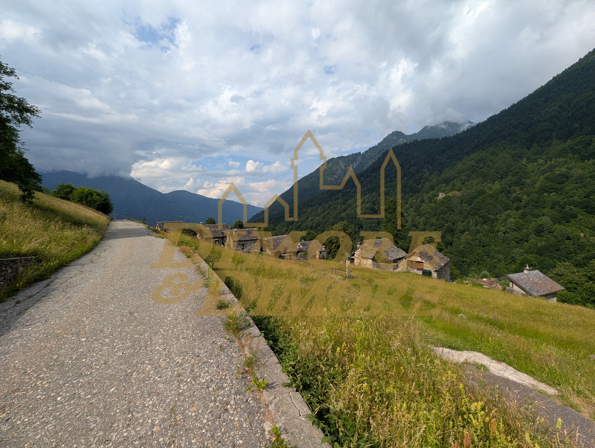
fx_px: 207
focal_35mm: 12
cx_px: 298
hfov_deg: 110.5
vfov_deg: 94.6
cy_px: 224
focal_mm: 2.02
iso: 51
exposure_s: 1/2924
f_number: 1.7
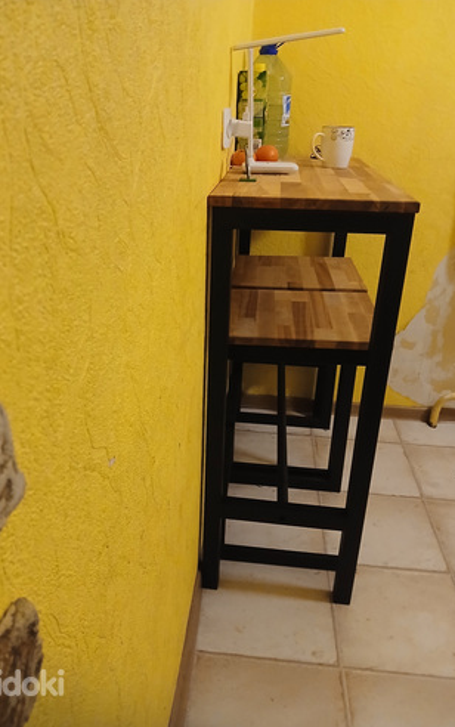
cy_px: 365
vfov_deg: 66.4
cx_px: 194
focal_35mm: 28
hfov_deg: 44.5
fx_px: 555
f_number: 1.8
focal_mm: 3.98
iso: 640
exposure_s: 1/20
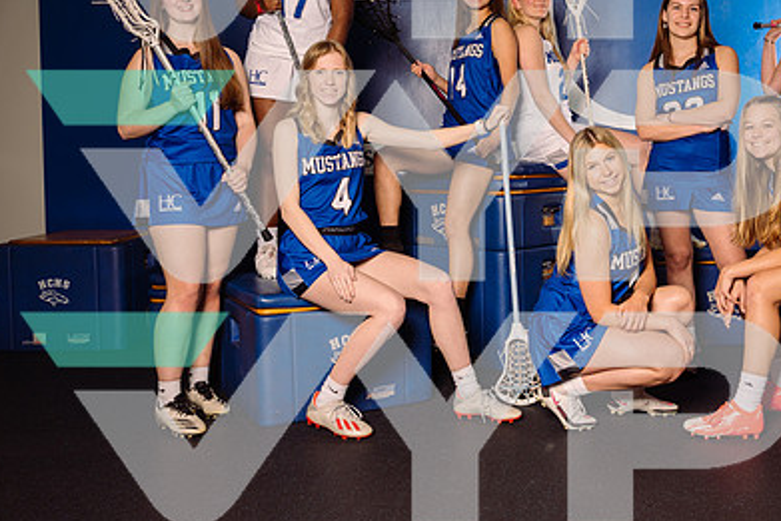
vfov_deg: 31.0
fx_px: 933
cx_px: 535
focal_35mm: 43
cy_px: 177
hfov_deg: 44.6
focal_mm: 29
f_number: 7.1
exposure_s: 1/250
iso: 200
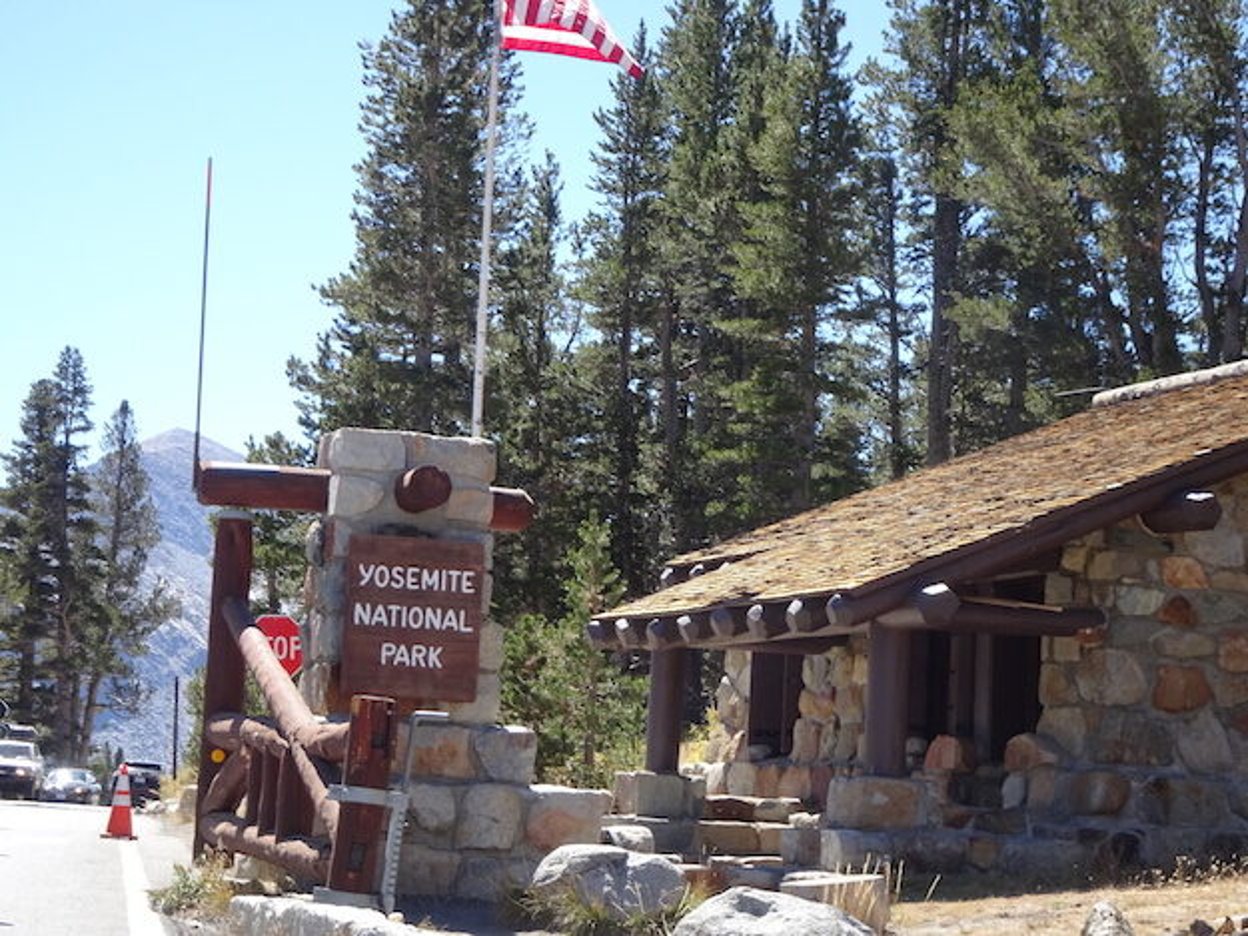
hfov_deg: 23.6
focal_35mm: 83
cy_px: 468
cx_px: 624
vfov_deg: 17.8
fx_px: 2993
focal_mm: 14.12
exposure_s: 1/250
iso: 100
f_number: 5
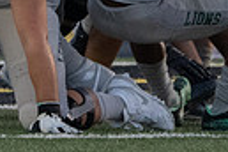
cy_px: -100
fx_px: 14471
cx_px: -84
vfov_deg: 0.6
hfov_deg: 0.9
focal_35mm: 2285
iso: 4000
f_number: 5.6
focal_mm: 312
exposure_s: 1/1000
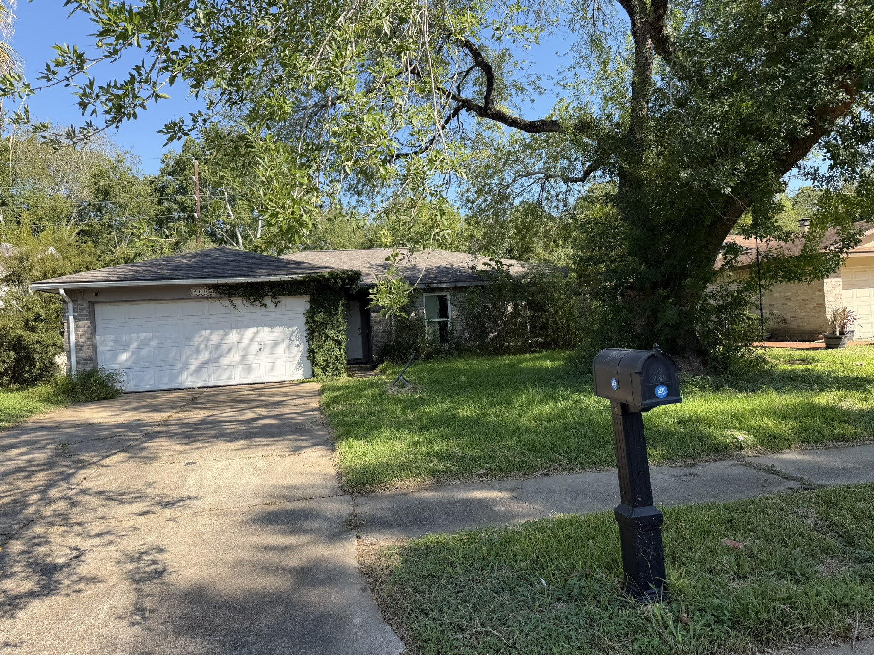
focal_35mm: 24
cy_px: 328
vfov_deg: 56.8
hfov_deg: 71.6
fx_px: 606
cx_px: 437
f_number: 1.78
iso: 80
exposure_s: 1/1653
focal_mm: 6.76
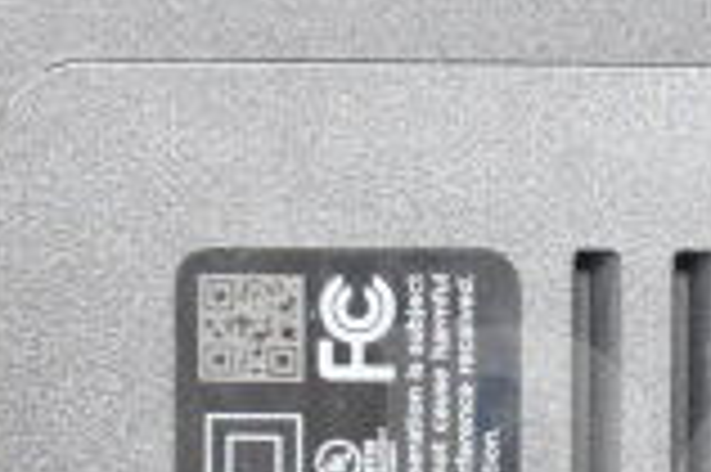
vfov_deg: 8.9
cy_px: 681
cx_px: 770
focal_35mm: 151
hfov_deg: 13.4
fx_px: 2979
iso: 6400
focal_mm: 26
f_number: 4
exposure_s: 1/40
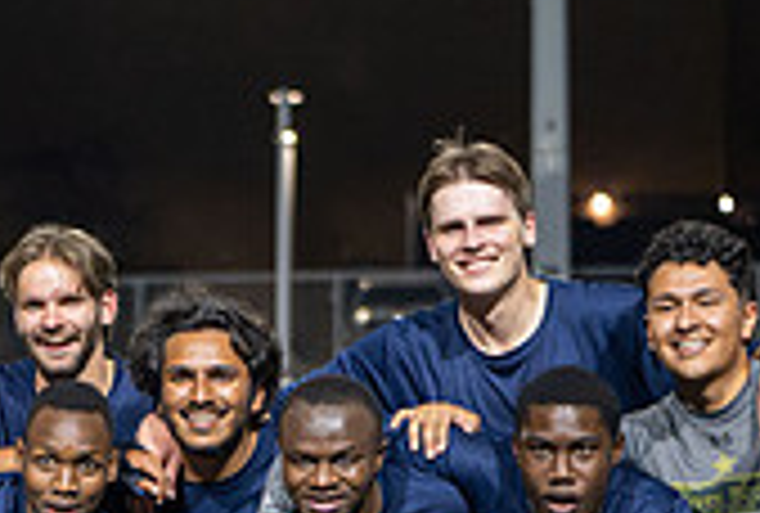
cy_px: 664
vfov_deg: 5.7
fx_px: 5127
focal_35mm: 242
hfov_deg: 8.5
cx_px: 87
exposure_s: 1/320
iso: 3200
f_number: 2.8
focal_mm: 70
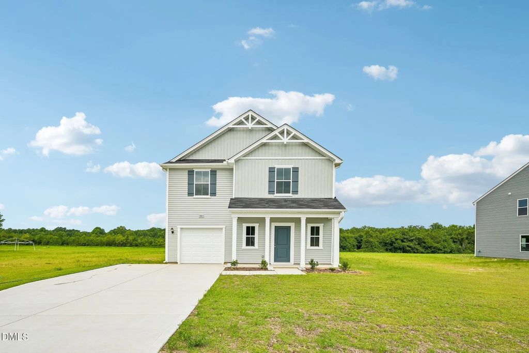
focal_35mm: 16
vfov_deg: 72.1
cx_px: 264
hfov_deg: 95.0
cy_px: 176
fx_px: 242
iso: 100
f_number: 8
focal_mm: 16.5
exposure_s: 1/500
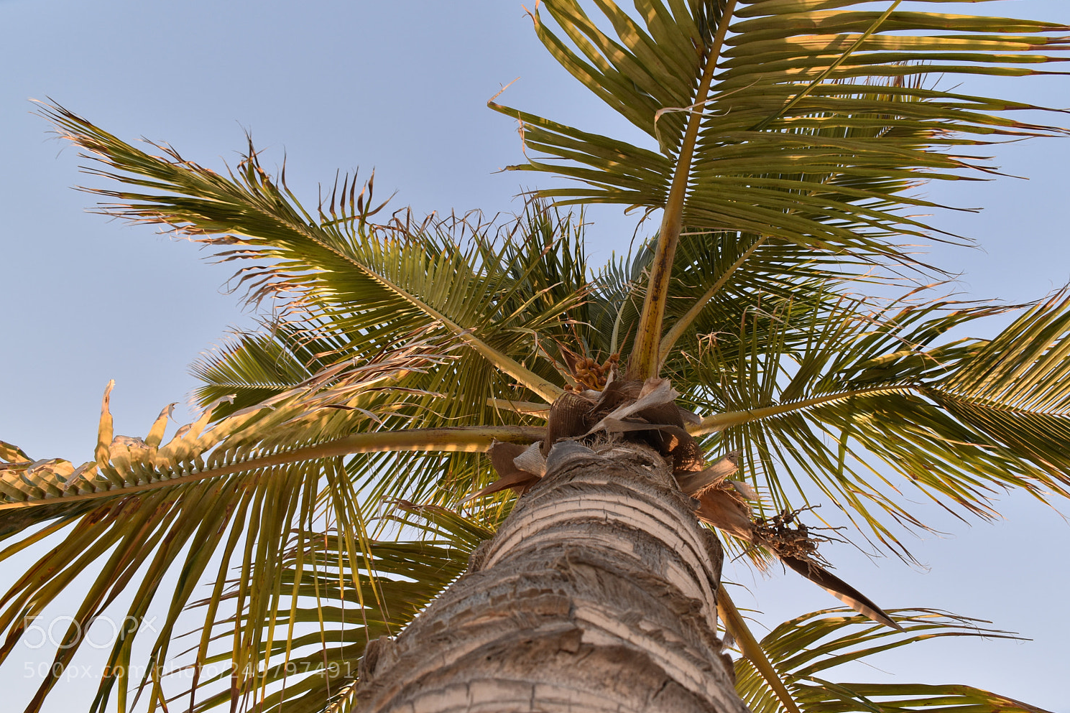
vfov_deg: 45.0
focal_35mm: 29
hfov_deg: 63.6
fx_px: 862
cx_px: 553
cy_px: 344
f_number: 7.1
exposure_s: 1/125
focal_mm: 18
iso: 250
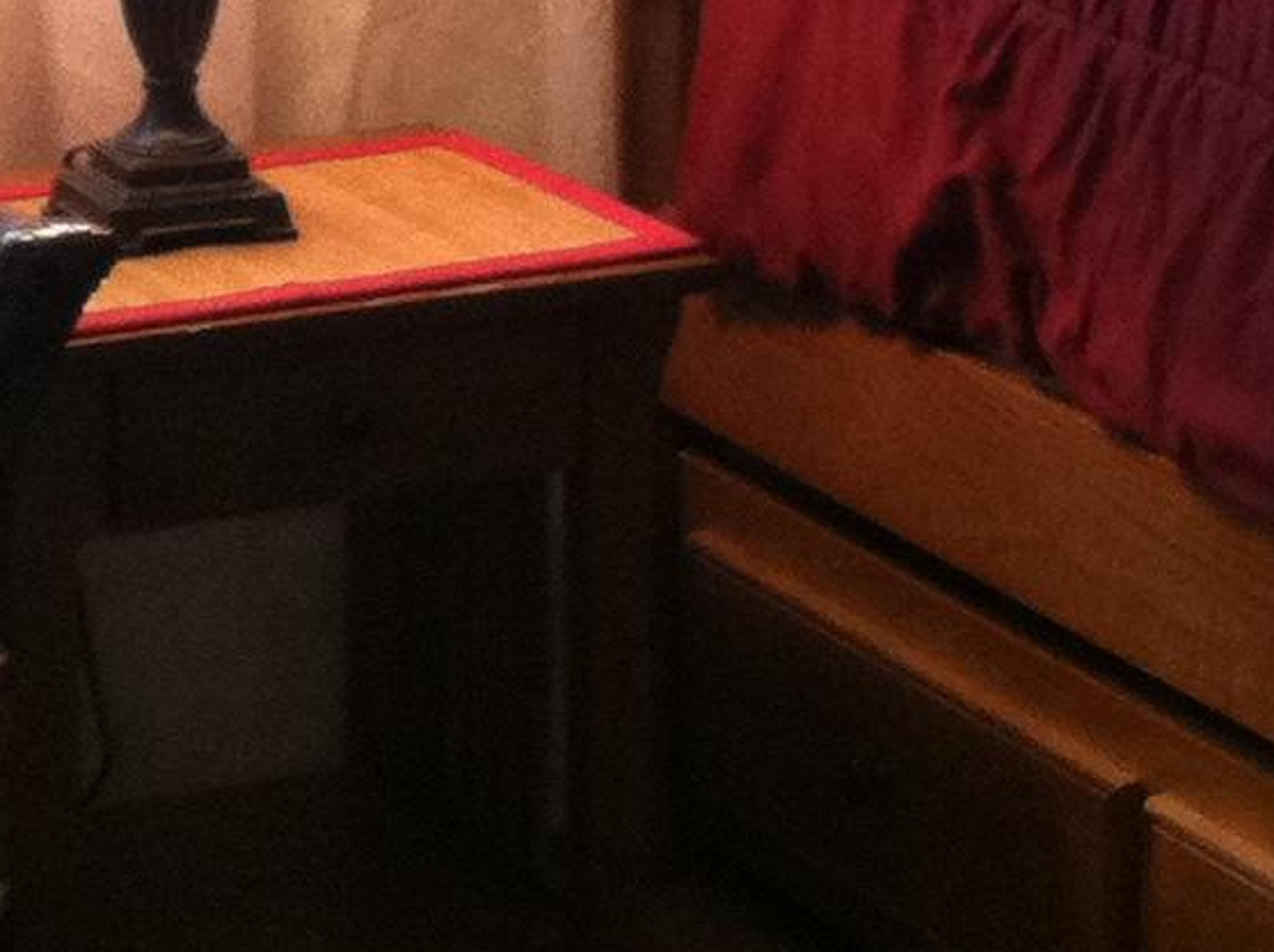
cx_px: 1002
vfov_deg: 8.9
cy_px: -394
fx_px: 5990
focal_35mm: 163
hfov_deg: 12.1
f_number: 2.8
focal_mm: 3.85
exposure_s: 1/15
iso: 200
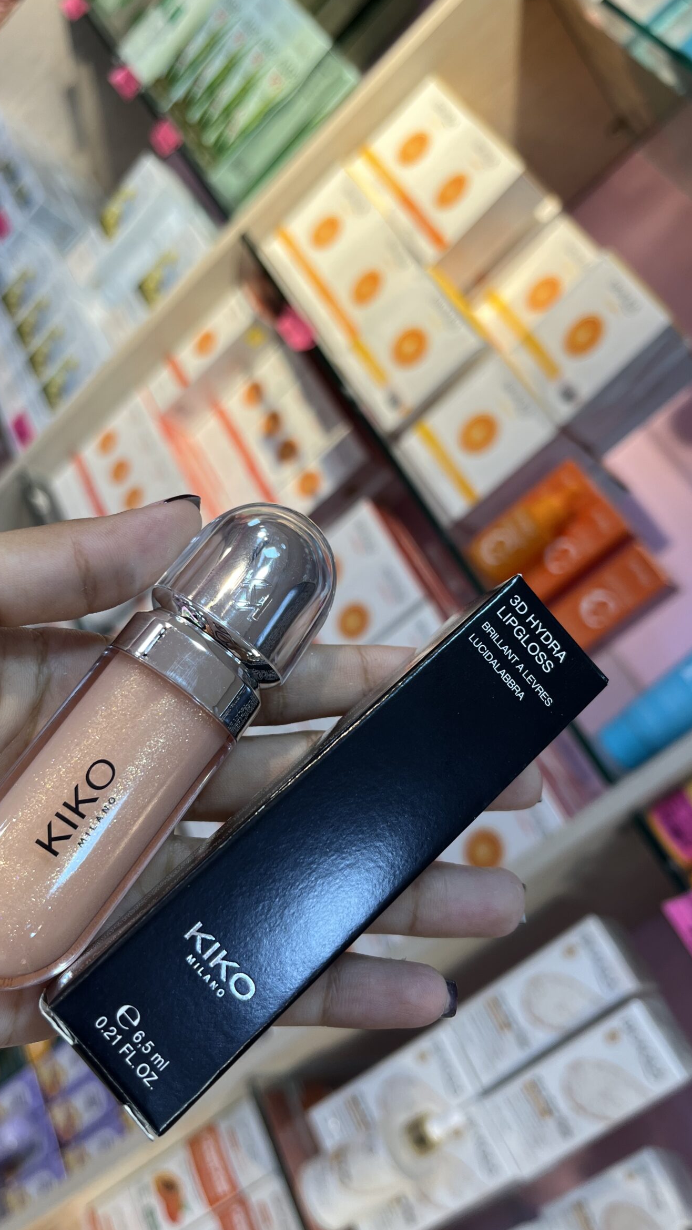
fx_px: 1011
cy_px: 610
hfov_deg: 37.8
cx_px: 315
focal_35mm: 31
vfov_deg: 62.6
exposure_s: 1/134
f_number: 1.6
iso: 32
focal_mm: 5.1
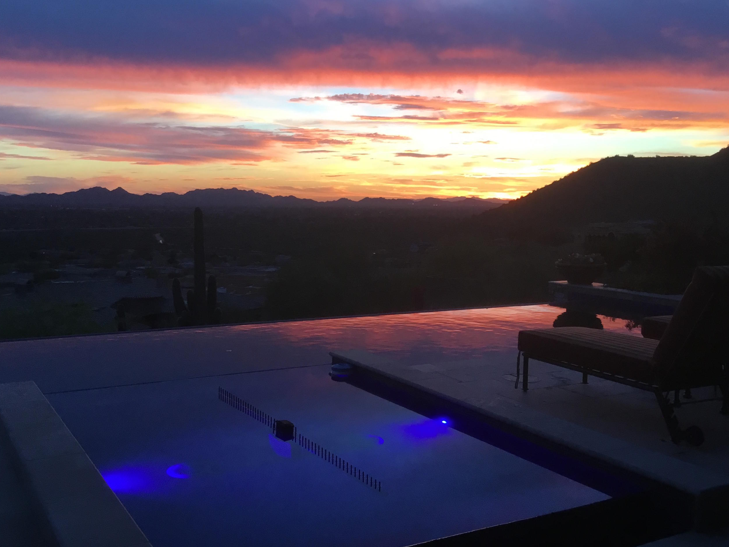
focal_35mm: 37
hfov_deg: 50.1
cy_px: 266
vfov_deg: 38.7
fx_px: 779
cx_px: 341
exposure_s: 1/40
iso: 32
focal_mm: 3.3
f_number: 2.4
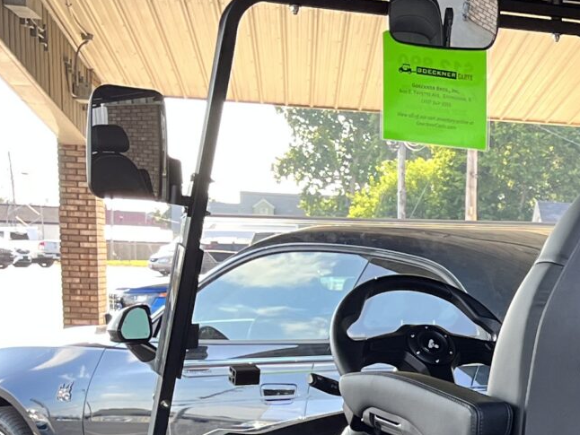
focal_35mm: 103
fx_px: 1726
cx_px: 899
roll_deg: -1.8
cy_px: 526
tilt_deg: -7.5
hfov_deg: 17.0
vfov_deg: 13.9
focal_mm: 5.1
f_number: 1.6
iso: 50
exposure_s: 1/164
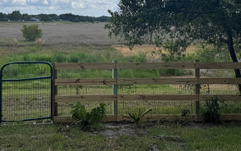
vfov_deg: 34.6
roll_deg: -0.3
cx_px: 82
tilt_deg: -3.9
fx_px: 236
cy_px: 39
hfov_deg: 53.0
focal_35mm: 36
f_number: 1.78
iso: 80
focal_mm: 6.76
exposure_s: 1/5348
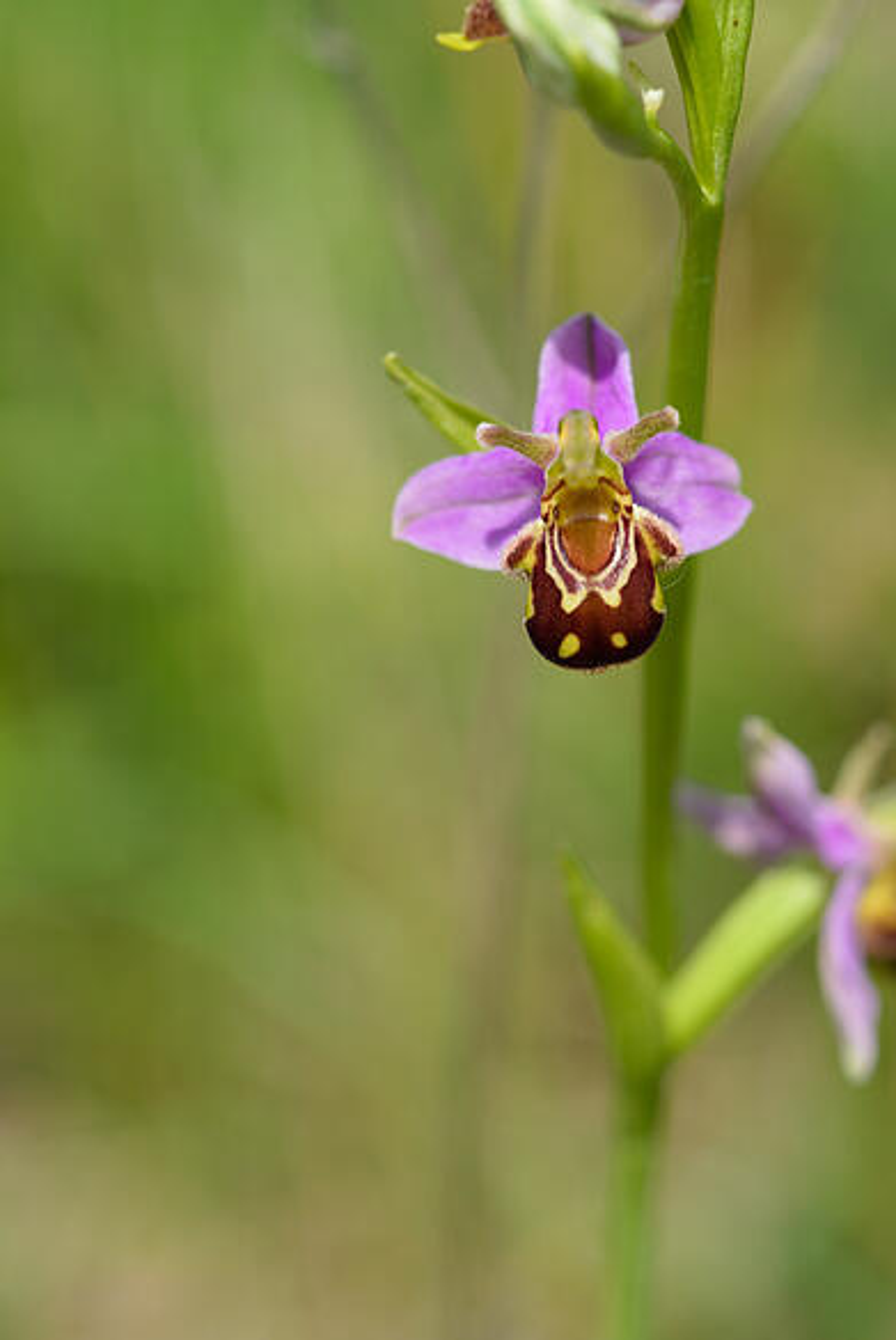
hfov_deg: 10.2
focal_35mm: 135
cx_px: 448
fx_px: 5031
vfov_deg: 15.2
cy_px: 670
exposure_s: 1/250
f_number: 5
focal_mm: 90
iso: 100
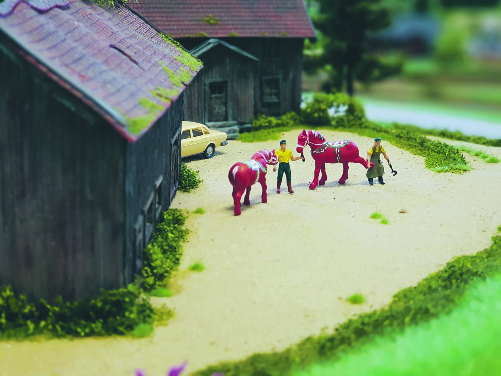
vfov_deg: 24.8
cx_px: 232
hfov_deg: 32.7
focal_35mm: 59
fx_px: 854
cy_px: 166
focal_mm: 6
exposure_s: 1/33
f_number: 2.4
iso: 160
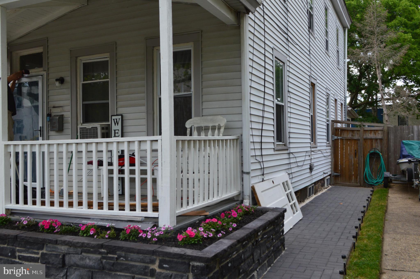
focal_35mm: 36
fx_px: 420
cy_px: 140
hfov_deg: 53.2
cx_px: 210
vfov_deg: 36.8
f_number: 9
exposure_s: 1/160
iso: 400
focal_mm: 24
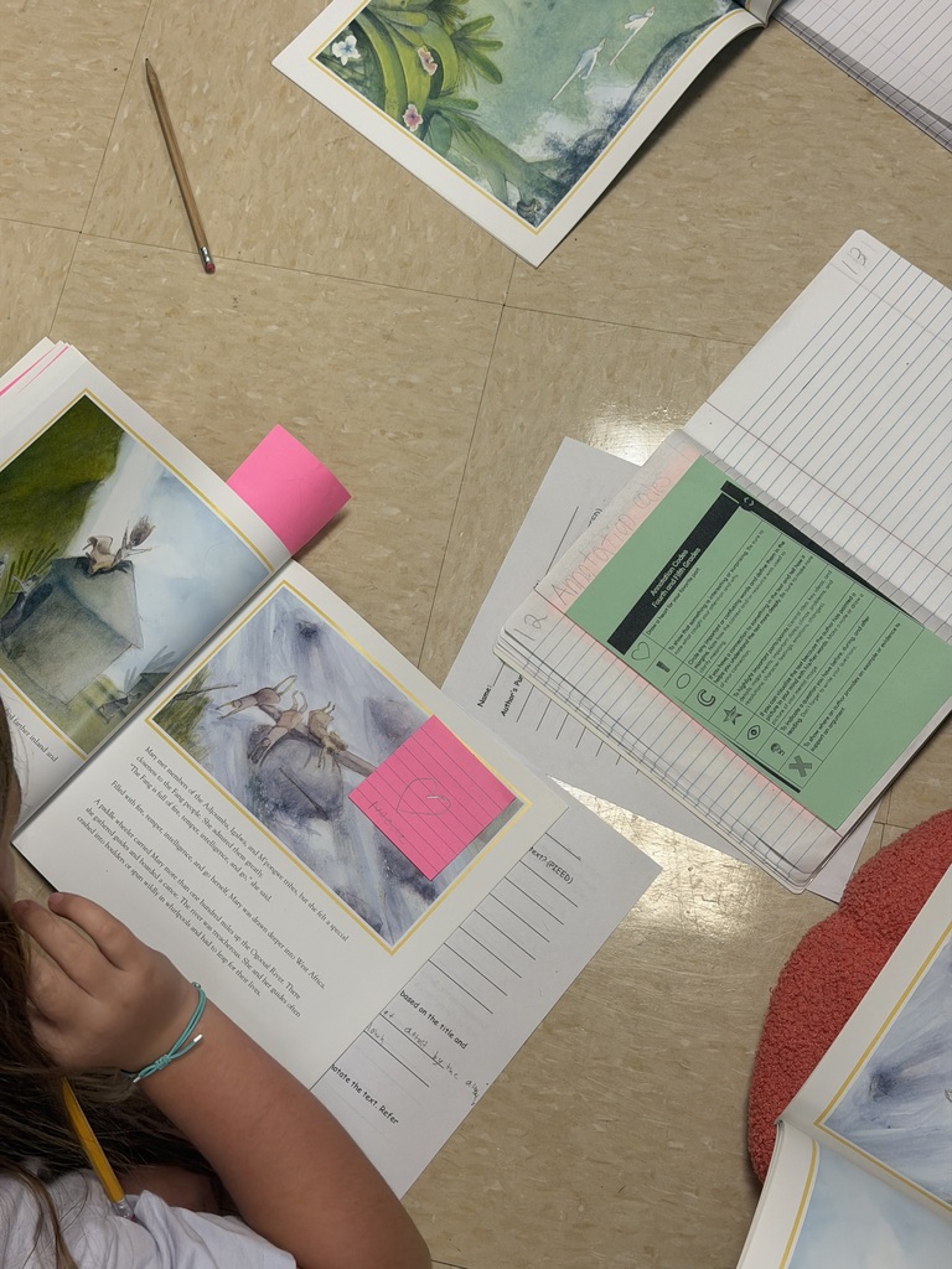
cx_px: 476
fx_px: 1760
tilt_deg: -72.8
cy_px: 634
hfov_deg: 30.3
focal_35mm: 48
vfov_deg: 39.7
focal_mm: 6.76
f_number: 1.78
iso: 80
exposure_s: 1/120
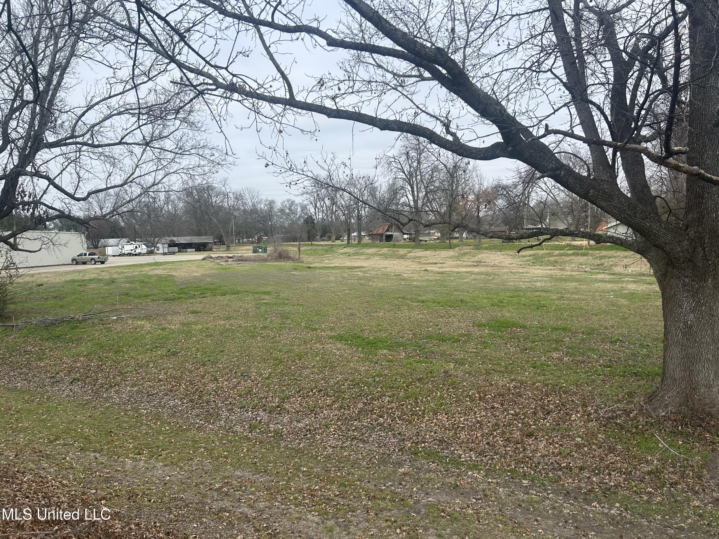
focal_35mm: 26
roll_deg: +3.1
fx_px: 540
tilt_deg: -2.3
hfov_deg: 67.3
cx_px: 360
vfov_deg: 53.1
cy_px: 270
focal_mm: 5.7
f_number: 1.5
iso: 50
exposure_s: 1/2994
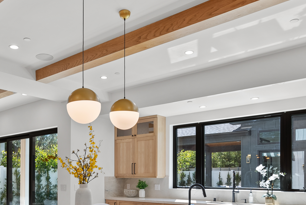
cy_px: 176
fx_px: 298
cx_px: 113
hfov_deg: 53.7
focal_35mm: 35
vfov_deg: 36.1
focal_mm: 16
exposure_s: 1/13
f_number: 6.3
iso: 250
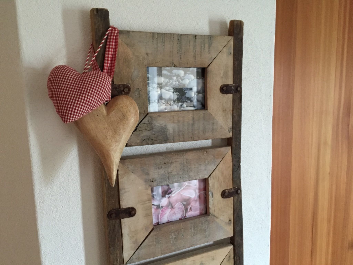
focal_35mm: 29
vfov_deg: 48.2
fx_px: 296
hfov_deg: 61.7
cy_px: 132
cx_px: 176
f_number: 2.2
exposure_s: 1/30
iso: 200
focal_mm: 4.15
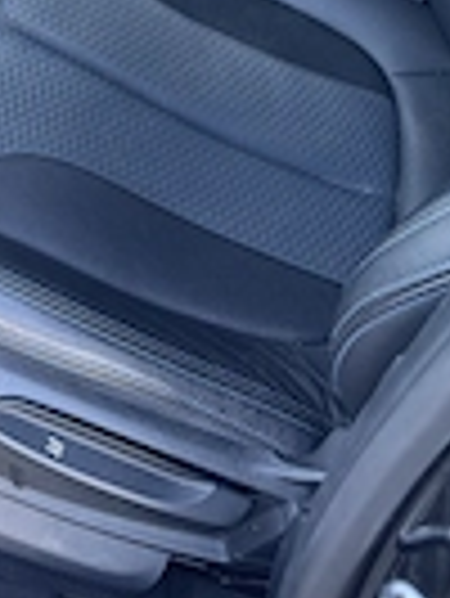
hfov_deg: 20.2
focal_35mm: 72
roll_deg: +0.5
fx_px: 1246
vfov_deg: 23.2
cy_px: -225
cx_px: 81
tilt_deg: -34.0
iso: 160
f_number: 1.78
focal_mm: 6.76
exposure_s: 1/69
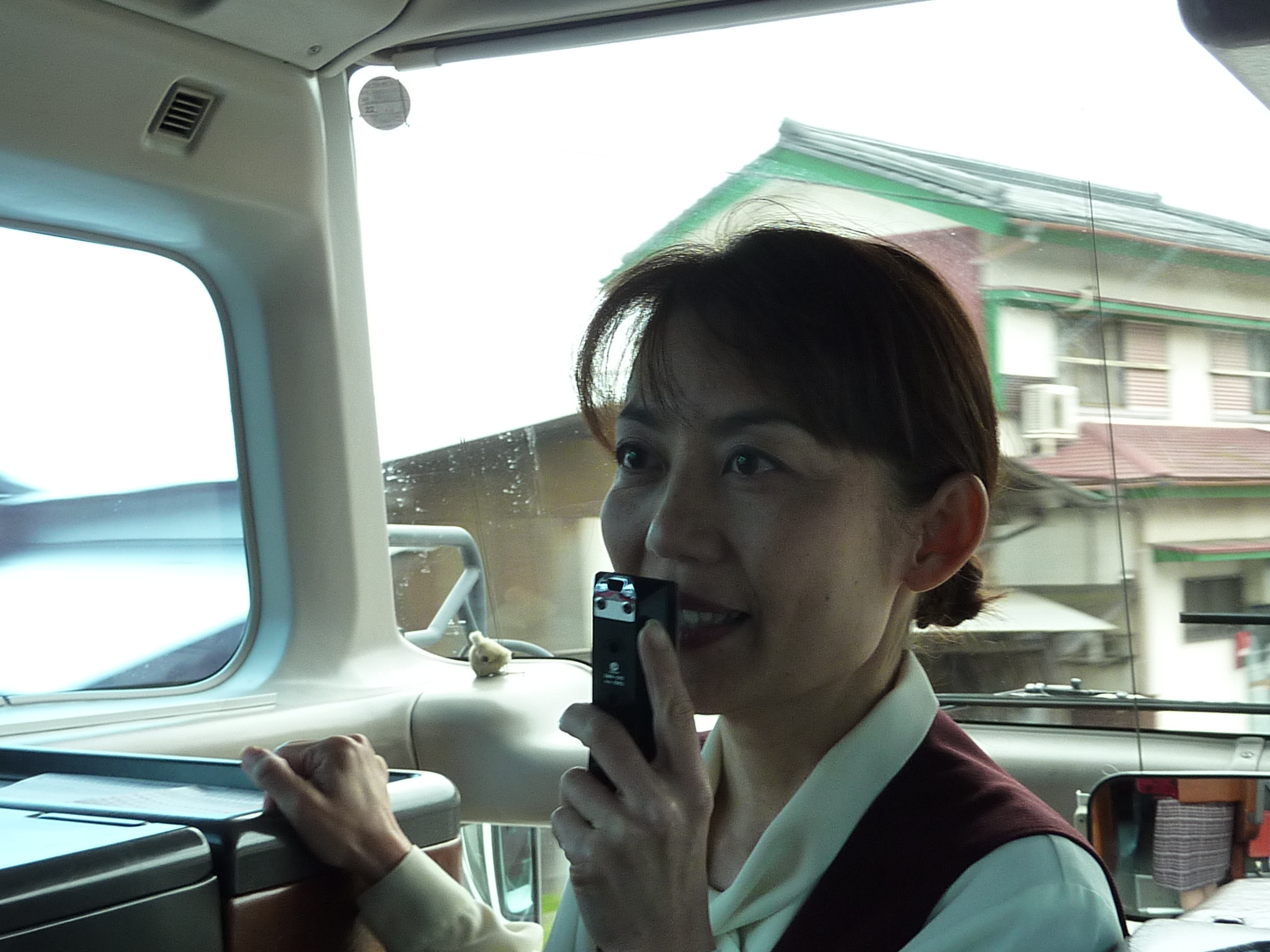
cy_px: 476
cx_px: 635
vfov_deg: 28.6
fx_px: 1871
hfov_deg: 37.5
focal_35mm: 51
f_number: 3.4
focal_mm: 4.7
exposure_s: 1/40
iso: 125
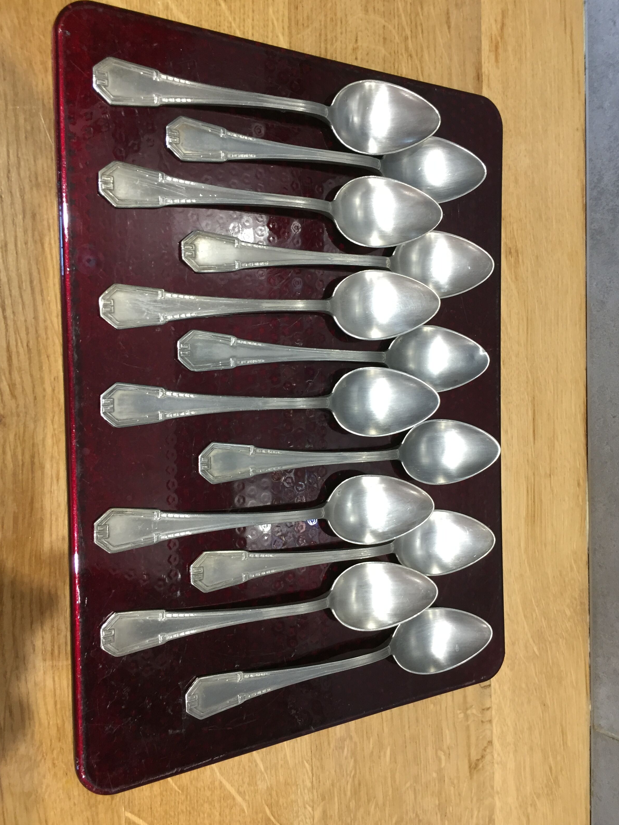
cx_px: 315
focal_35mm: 30
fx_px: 715
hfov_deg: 46.8
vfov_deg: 60.0
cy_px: 412
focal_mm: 4.15
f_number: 2.2
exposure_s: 1/33
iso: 125
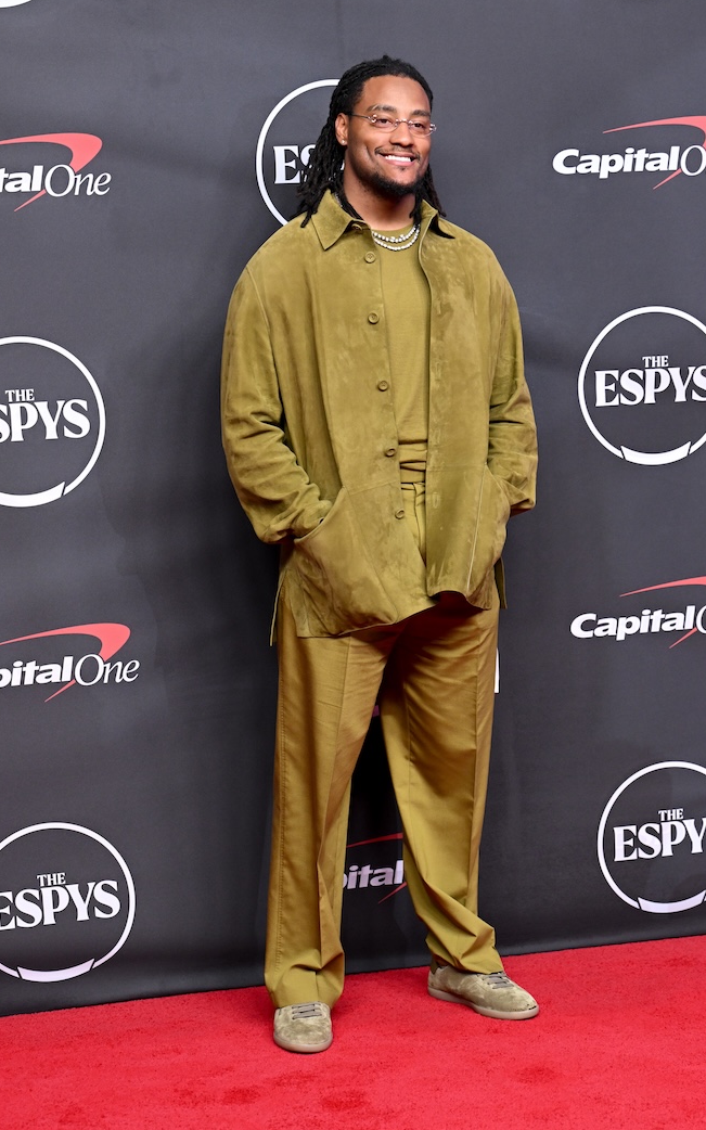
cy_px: 564
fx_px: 2340
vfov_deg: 27.1
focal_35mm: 76
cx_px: 376
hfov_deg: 17.2
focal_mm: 74
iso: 2000
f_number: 4.5
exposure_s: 1/400
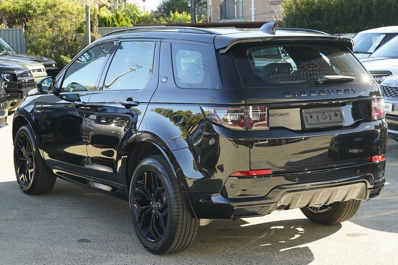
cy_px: 132
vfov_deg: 25.1
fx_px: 597
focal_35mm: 54
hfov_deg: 36.9
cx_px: 199
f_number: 7.1
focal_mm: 54
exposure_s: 1/200
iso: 1000
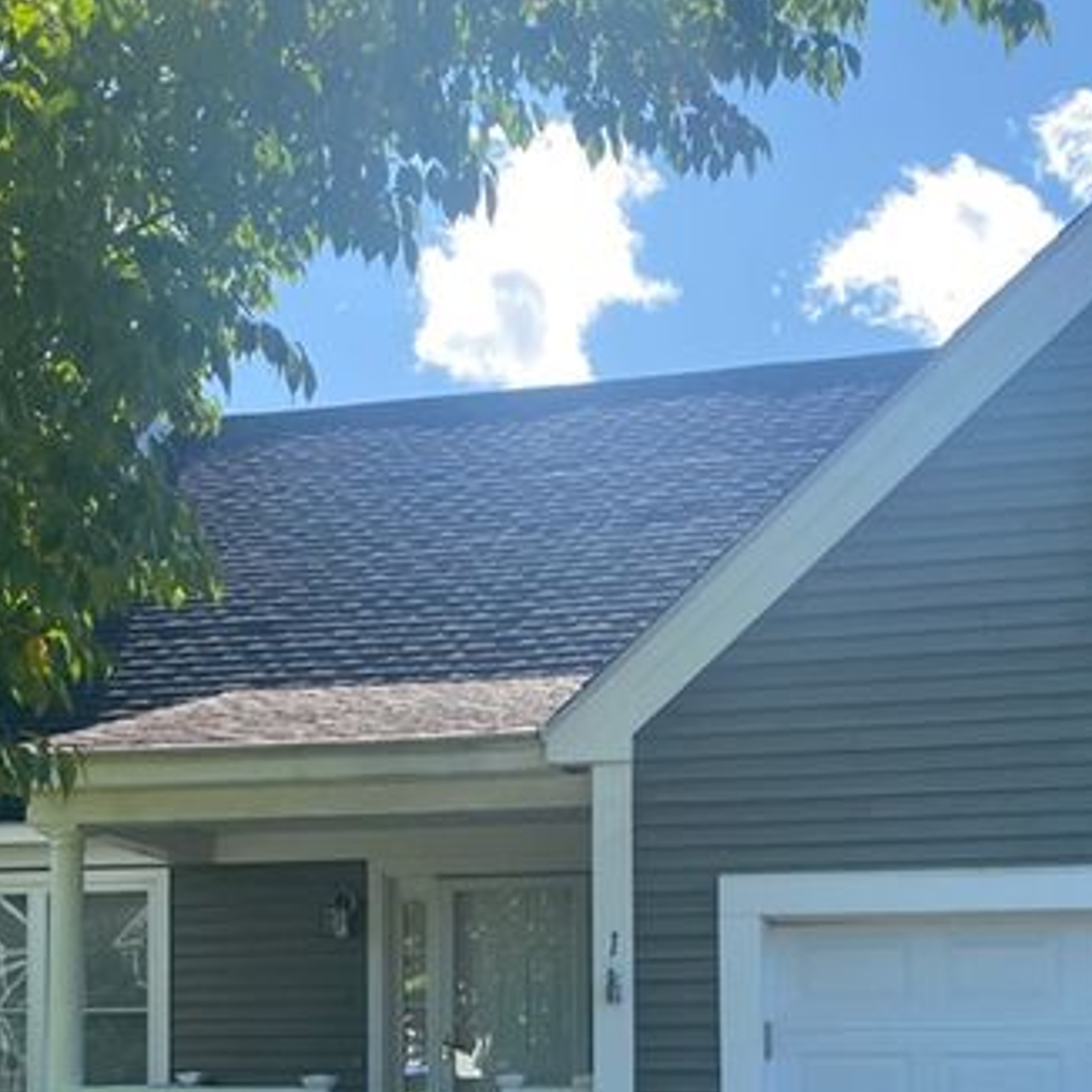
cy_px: 1003
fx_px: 1677
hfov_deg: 36.1
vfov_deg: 33.9
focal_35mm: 47
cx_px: 556
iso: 32
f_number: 1.8
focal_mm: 4.25
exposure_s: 1/942
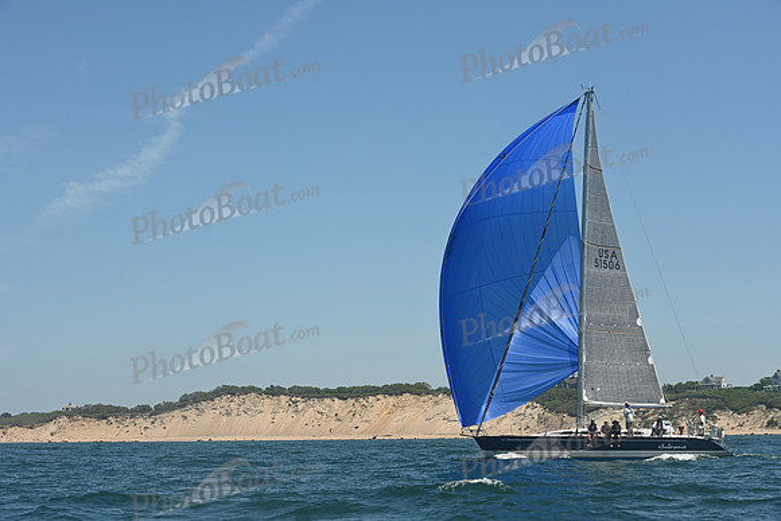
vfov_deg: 19.5
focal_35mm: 70
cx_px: 390
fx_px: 1519
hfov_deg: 28.8
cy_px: 260
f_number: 8
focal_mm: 70
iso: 320
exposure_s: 1/1000
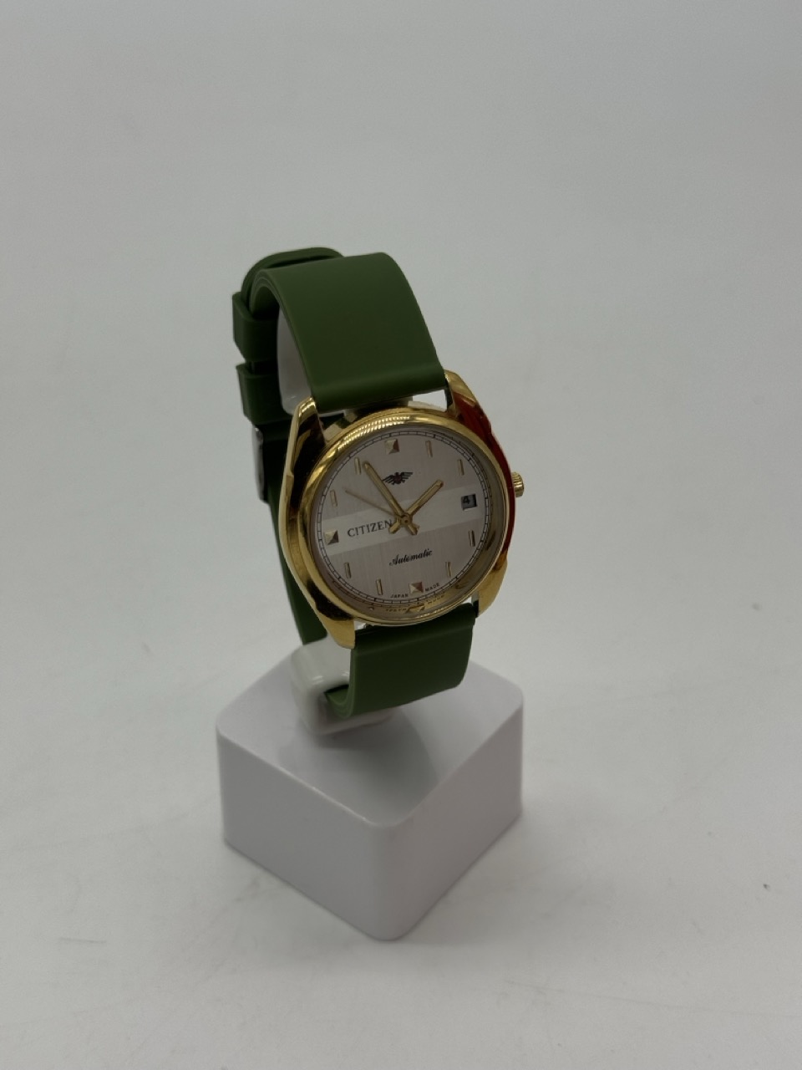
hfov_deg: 30.3
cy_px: 535
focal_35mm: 48
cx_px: 401
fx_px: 1483
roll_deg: +0.2
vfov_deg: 39.7
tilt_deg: -38.4
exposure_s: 1/832
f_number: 1.78
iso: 64
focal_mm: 6.76
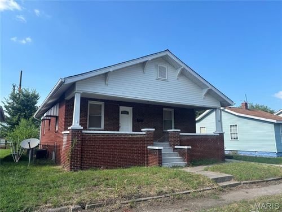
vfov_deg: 53.1
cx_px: 141
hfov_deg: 67.3
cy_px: 106
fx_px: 212
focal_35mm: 26
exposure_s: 1/1845
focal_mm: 5.96
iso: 50
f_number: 1.6
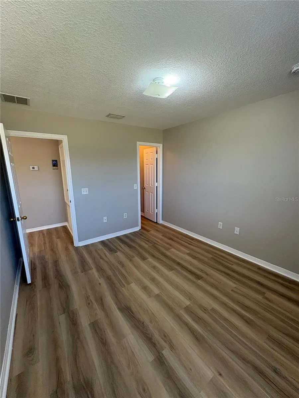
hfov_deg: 85.7
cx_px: 150
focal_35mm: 14
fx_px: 161
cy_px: 199
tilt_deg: -10.8
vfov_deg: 102.1
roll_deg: +0.5
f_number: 2.2
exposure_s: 1/99
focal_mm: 2.22
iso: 200
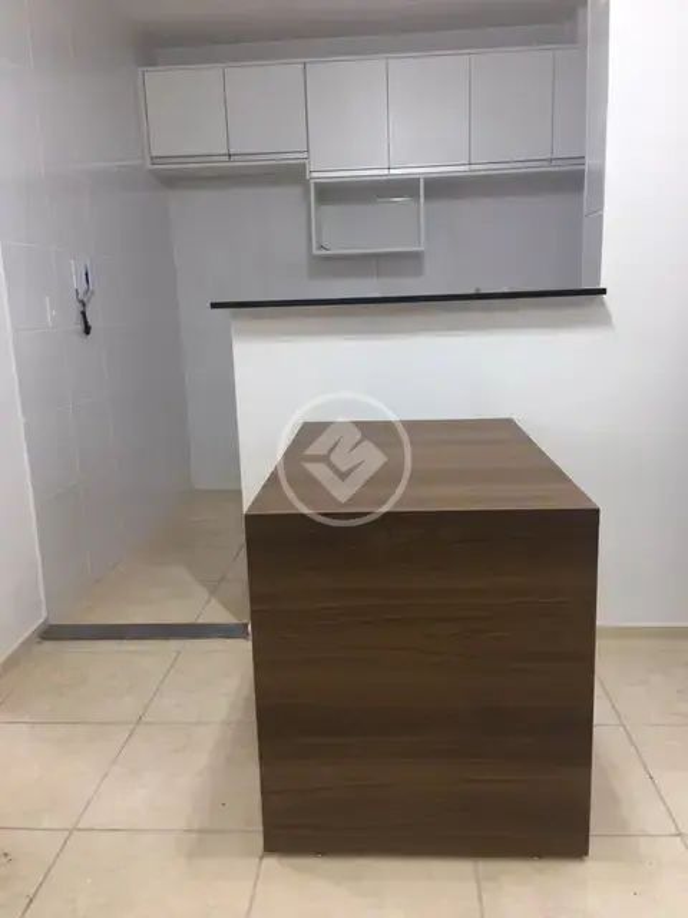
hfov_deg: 48.2
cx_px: 344
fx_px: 769
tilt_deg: -10.2
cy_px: 459
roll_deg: +3.1
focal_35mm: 29
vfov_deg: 61.7
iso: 50
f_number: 2.2
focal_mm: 4.15
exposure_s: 1/15
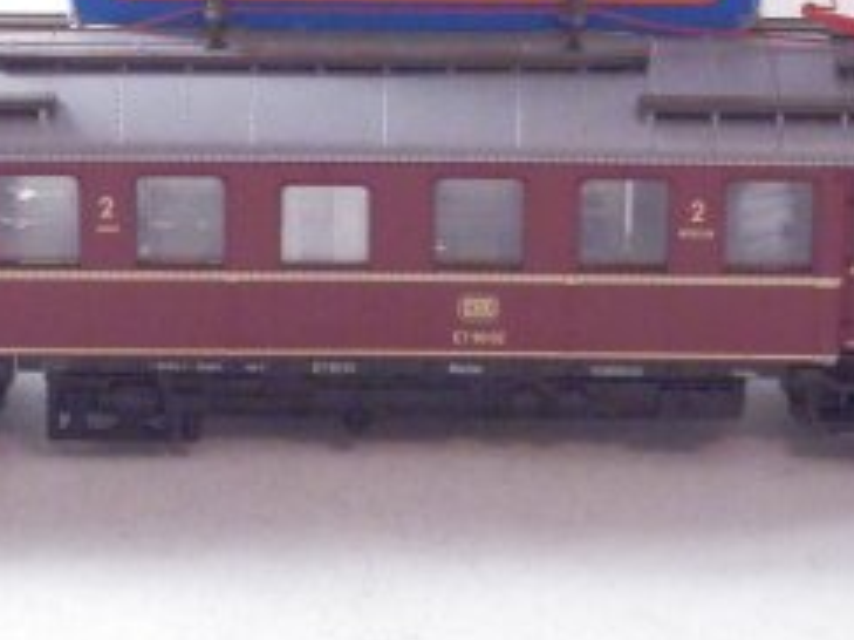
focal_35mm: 163
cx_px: 404
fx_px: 4019
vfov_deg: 9.1
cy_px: 67
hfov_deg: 12.1
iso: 2000
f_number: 4.4
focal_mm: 11.9
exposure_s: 1/160
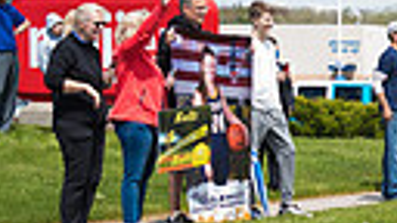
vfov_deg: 7.5
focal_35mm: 161
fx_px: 1695
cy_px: 225
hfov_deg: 12.4
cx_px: 664
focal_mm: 34
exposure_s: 1/800
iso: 1000
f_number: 7.1
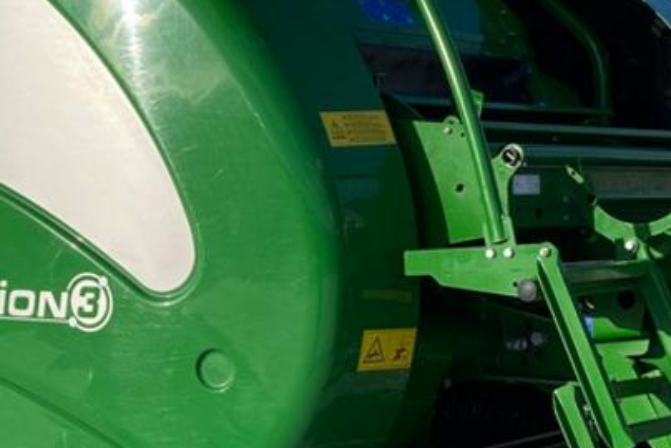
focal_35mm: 74
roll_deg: +3.7
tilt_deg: -1.6
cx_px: 175
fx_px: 1380
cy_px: 312
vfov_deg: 18.4
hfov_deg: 27.0
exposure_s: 1/2688
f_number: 1.8
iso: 32
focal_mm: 4.25
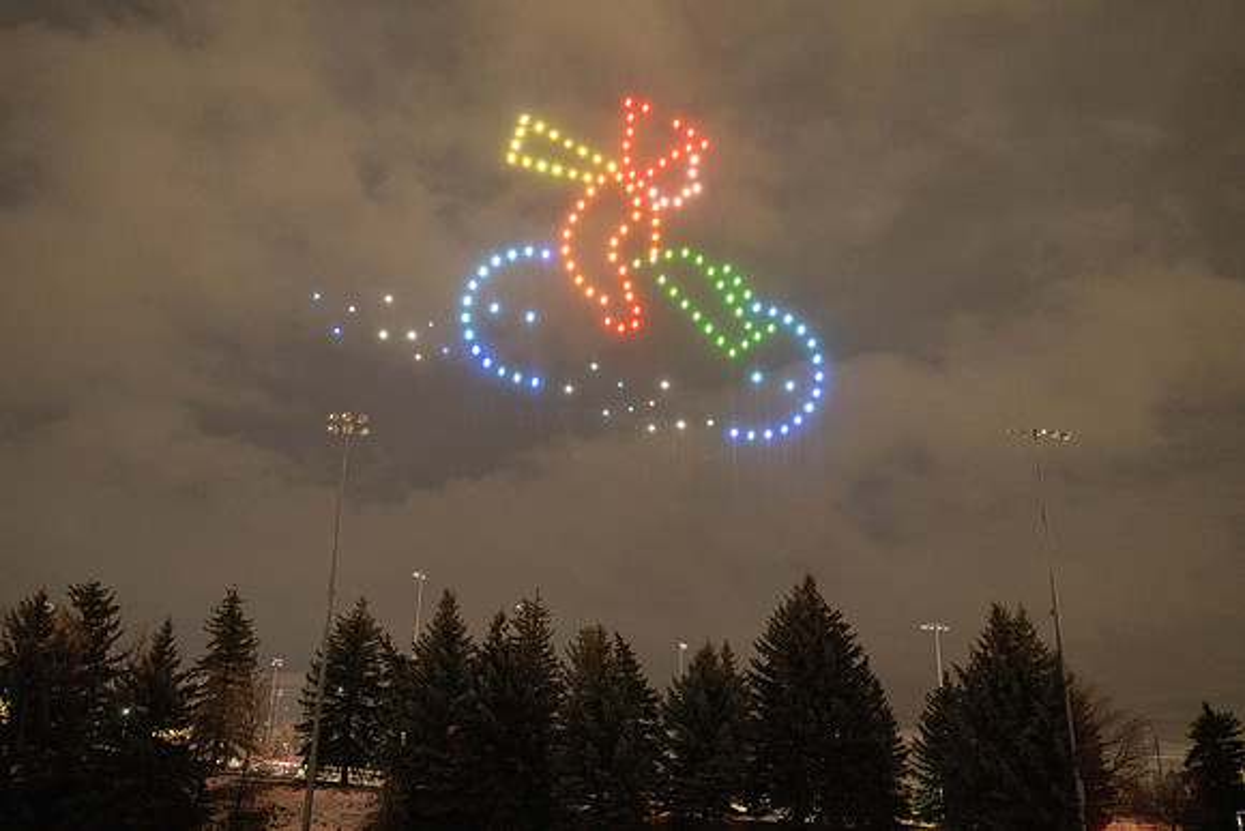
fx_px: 1124
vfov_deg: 40.6
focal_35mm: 32
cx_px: 622
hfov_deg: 58.0
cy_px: 416
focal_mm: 32.5
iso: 6400
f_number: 4
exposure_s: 1/1.67
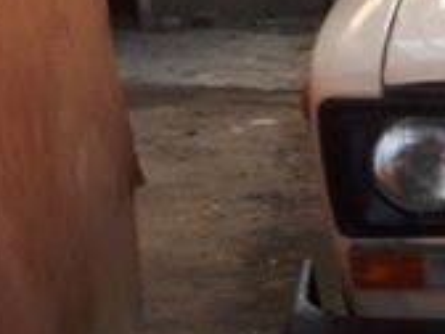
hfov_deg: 15.7
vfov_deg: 13.9
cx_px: 813
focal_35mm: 106
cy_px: 89
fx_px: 1363
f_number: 1.9
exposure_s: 1/241
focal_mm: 3.6
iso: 40
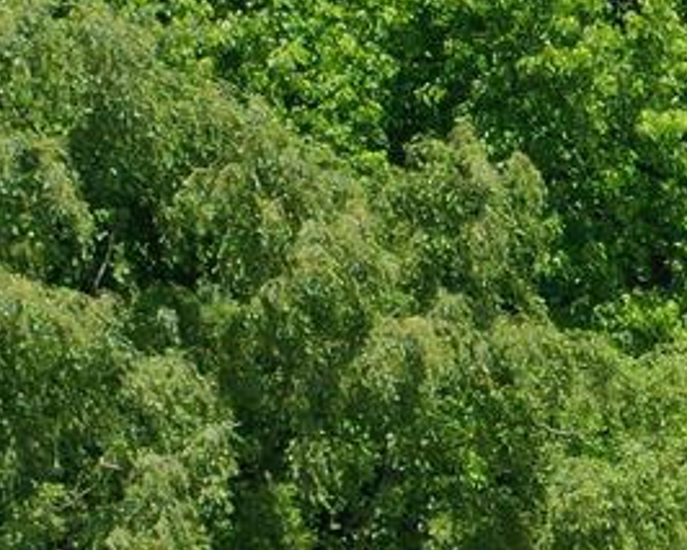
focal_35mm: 202
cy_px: 828
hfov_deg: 7.7
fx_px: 4109
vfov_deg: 7.5
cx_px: 2345
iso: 100
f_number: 6.3
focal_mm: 10.26
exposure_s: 1/500
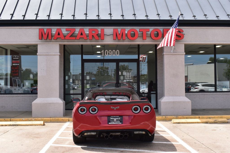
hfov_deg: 43.6
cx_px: 115
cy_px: 76
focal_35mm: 45
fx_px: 287
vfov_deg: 29.8
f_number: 11
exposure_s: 1/400
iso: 400
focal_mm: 30
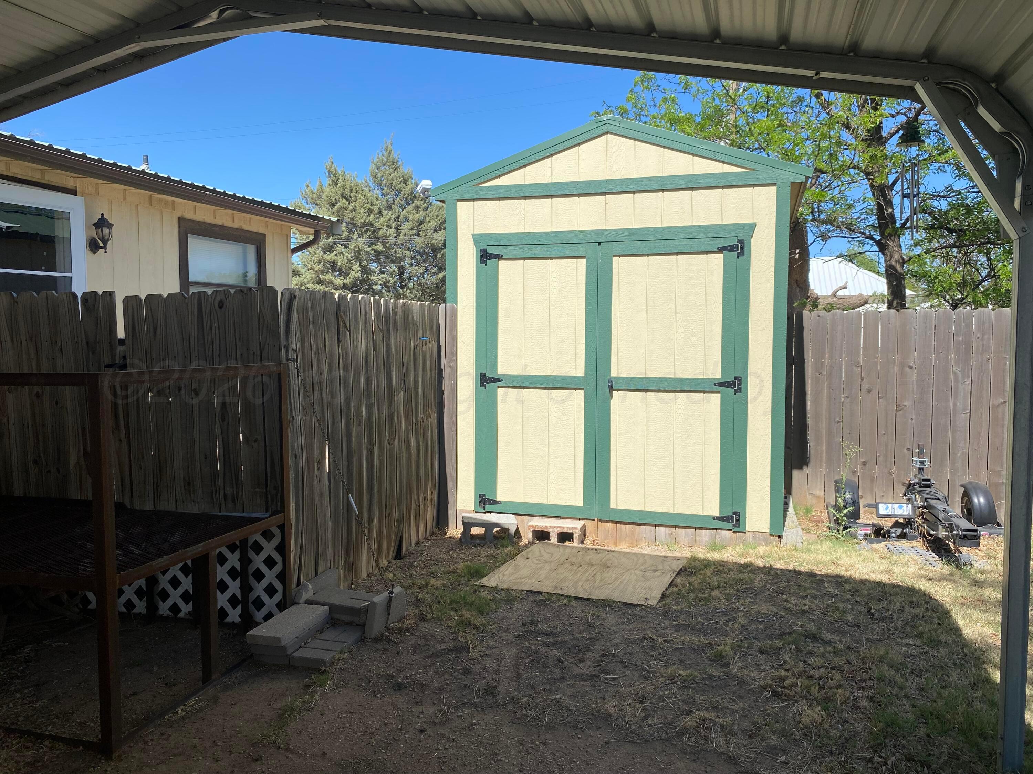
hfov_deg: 67.3
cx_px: 516
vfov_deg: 53.1
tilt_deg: -3.5
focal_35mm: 26
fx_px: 776
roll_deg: +0.1
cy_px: 387
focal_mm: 4.25
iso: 32
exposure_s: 1/2410
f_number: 1.8
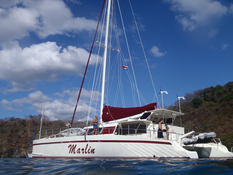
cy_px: 88
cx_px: 116
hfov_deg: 49.0
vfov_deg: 37.7
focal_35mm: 38
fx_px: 256
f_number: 13
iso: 80
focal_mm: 6.83
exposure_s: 1/125
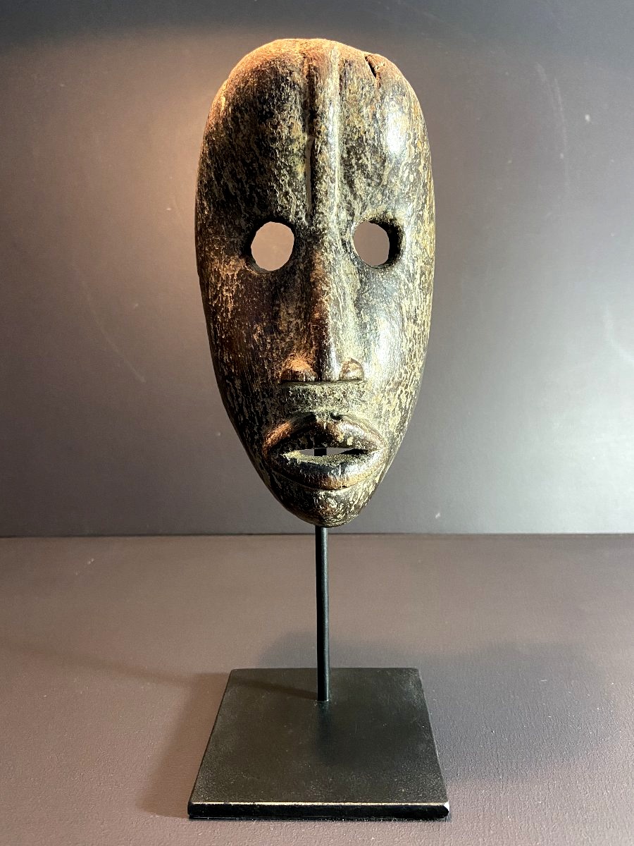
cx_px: 317
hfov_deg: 53.1
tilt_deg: -6.2
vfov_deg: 67.3
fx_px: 635
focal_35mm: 26
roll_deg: +0.8
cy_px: 423
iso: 400
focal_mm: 4.25
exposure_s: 1/50
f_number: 1.8
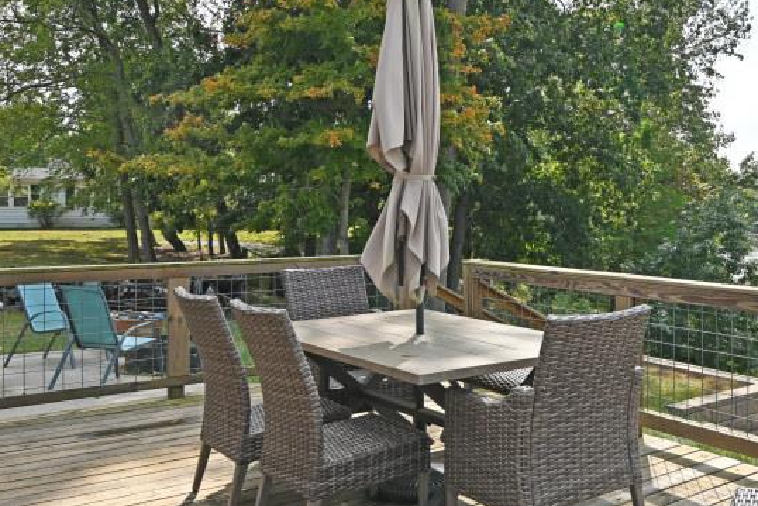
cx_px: 621
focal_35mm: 39
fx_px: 821
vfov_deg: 34.2
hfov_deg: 46.6
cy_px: 213
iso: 100
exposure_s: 1/400
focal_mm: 14
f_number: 7.1
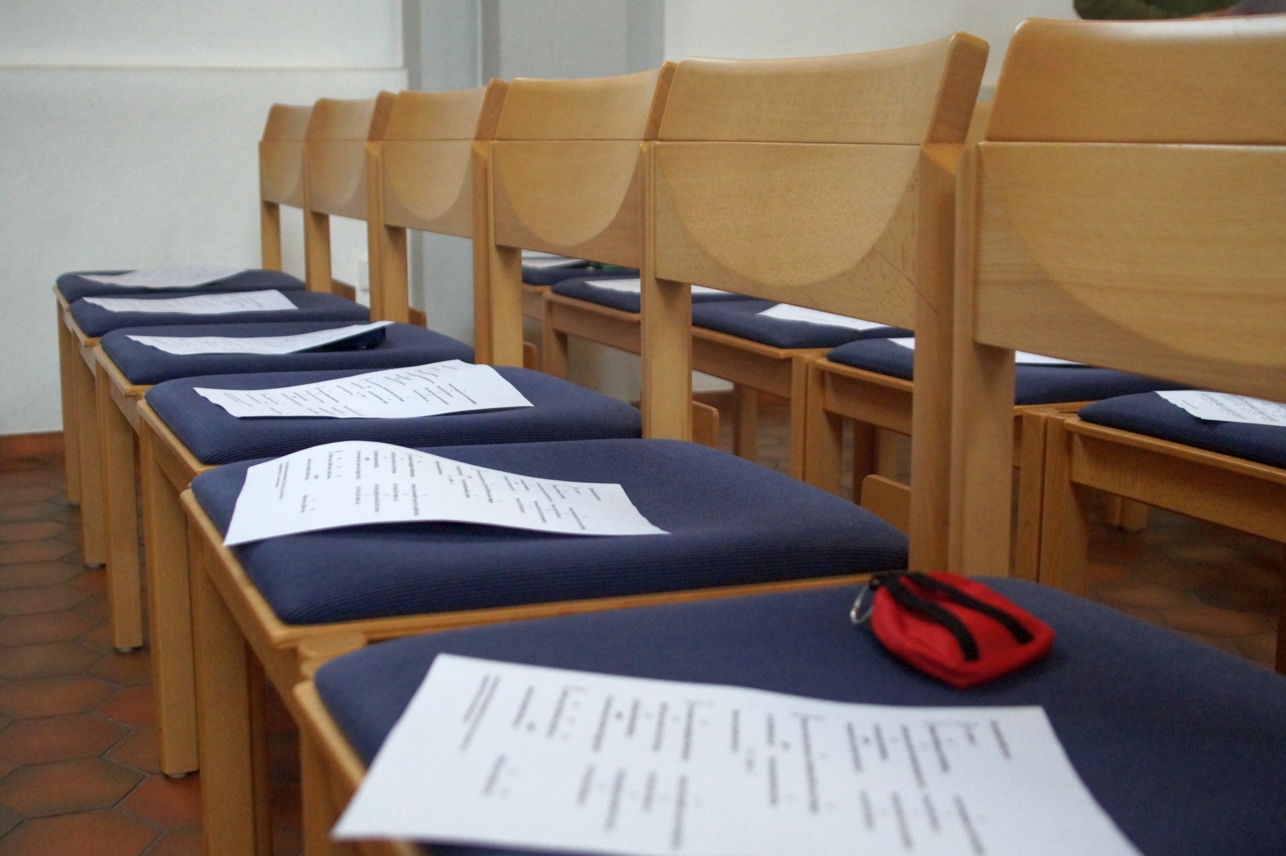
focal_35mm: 42
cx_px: 643
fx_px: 1499
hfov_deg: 46.4
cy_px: 428
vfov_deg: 31.9
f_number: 4
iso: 2500
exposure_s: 1/160
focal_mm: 28
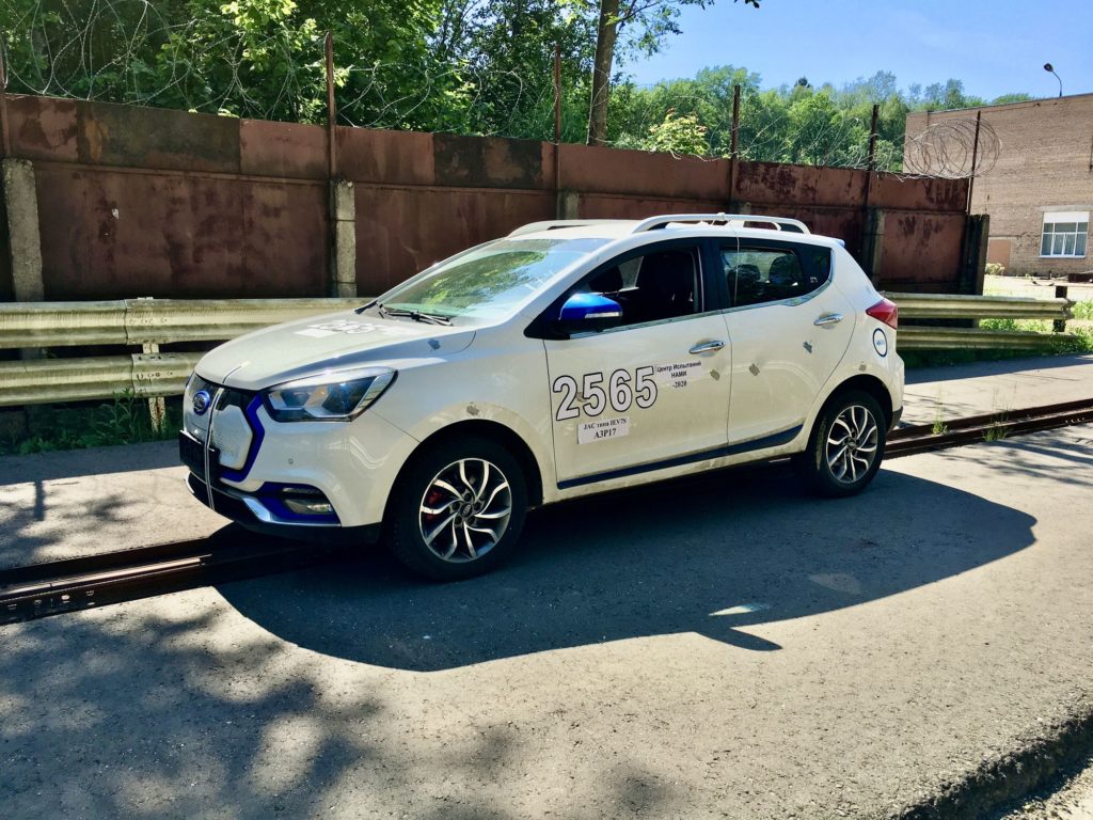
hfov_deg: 61.7
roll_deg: -1.6
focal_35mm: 29
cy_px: 410
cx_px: 546
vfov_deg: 48.2
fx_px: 916
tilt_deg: -9.4
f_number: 2.2
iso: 25
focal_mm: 4.15
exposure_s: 1/999
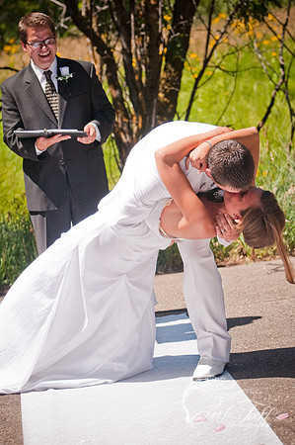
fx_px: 1700
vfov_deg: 14.9
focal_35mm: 138
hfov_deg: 9.9
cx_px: 148
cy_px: 222
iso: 500
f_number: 4.5
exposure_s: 1/2500
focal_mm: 92
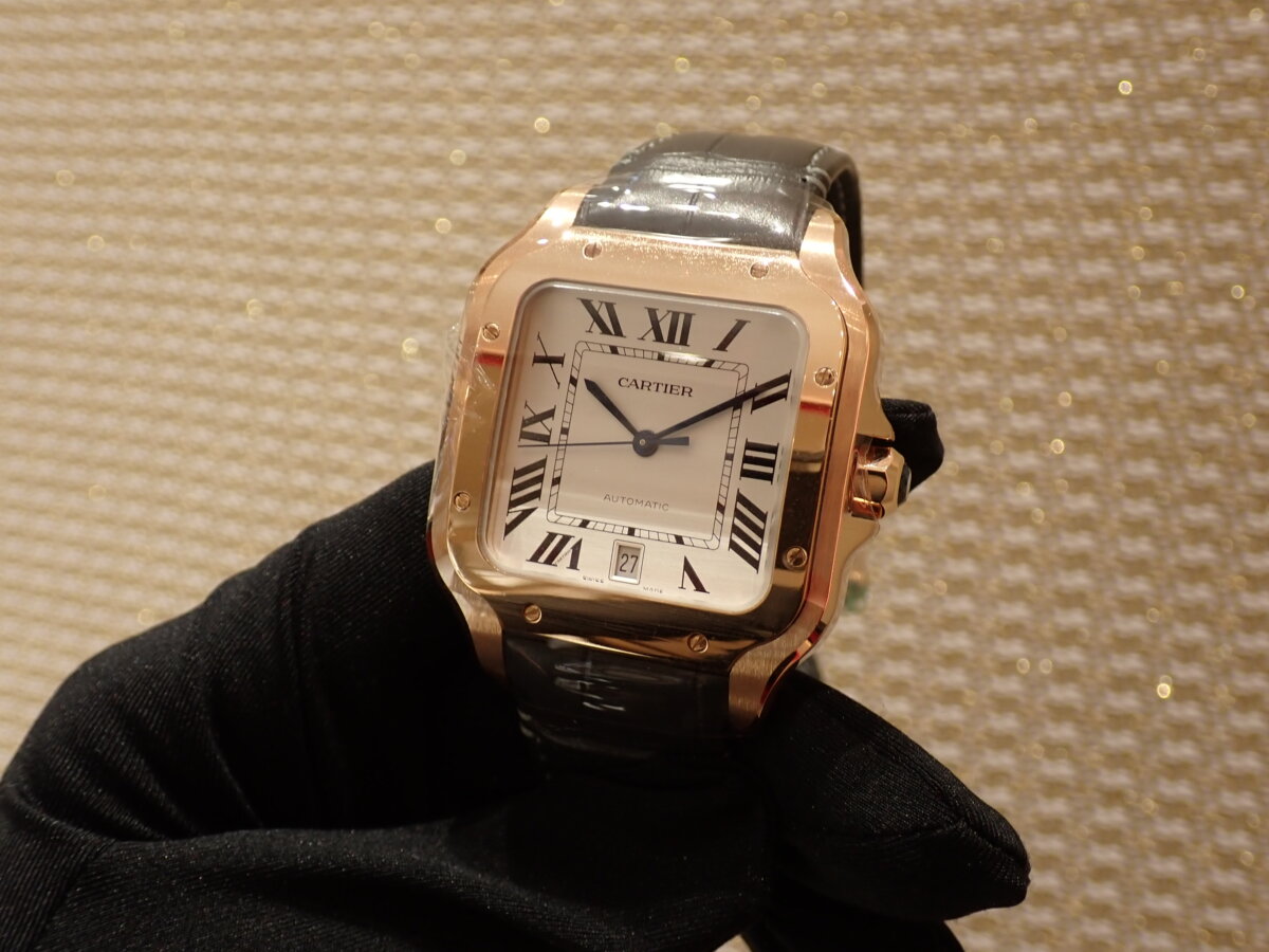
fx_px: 1613
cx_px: 634
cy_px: 476
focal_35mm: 44
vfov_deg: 32.9
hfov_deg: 42.9
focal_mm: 7.84
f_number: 2.9
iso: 200
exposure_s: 1/50
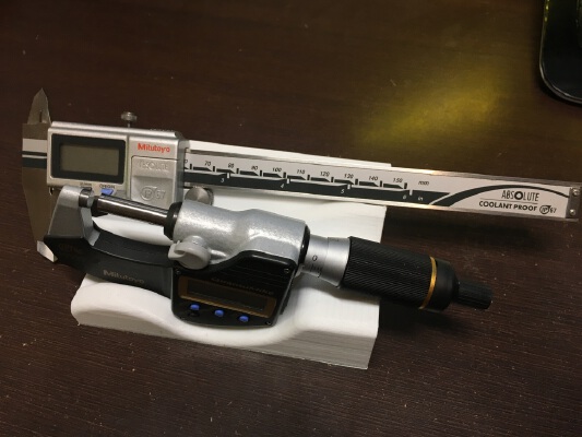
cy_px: 218
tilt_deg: -51.5
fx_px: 488
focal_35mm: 29
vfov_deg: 48.2
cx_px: 291
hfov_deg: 61.6
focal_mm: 4.15
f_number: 2.2
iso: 50
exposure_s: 1/33
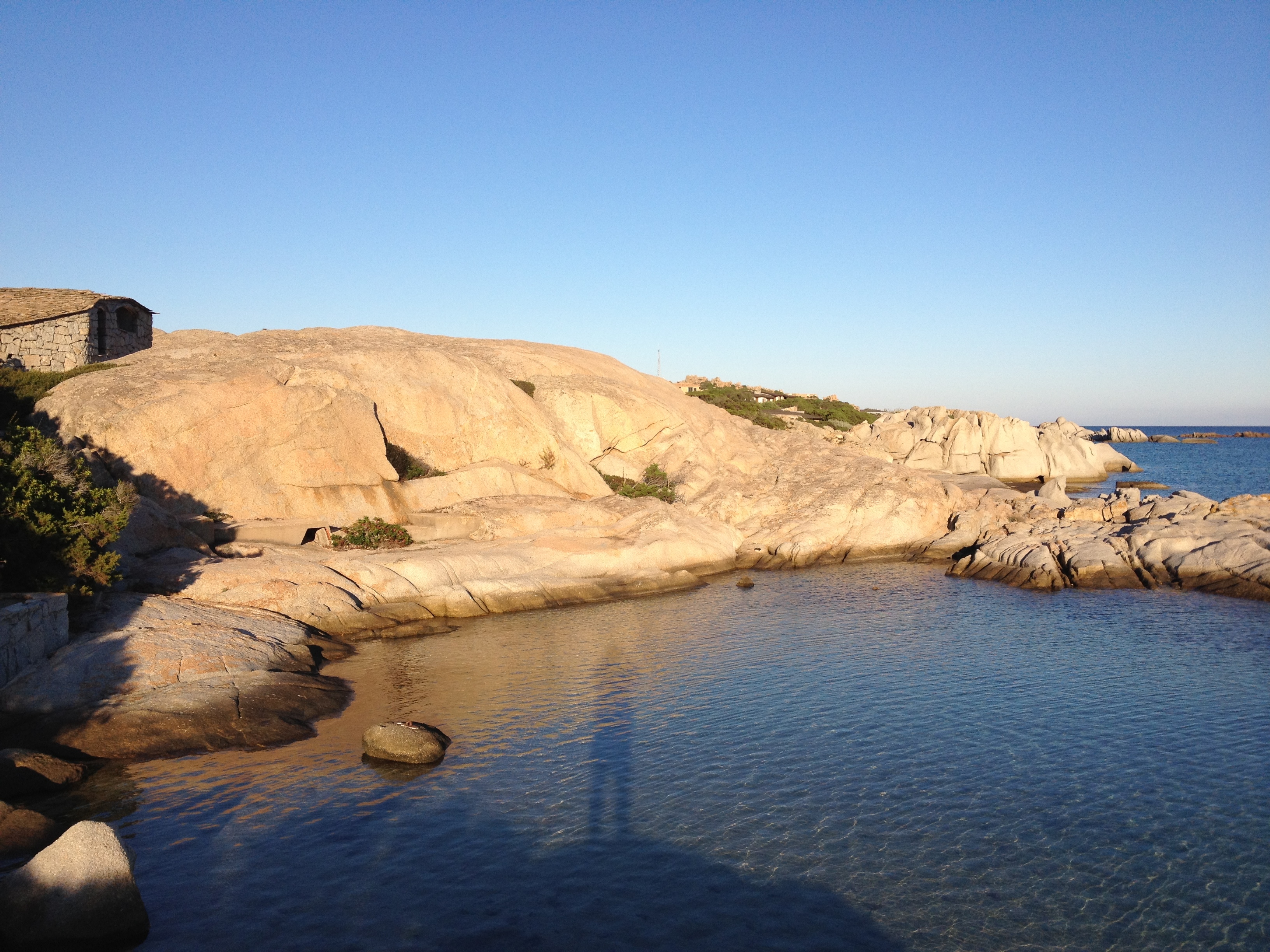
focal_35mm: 35
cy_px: 476
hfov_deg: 52.6
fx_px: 1284
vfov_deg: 40.7
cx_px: 635
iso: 64
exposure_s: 1/1623
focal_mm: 4.28
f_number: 2.4
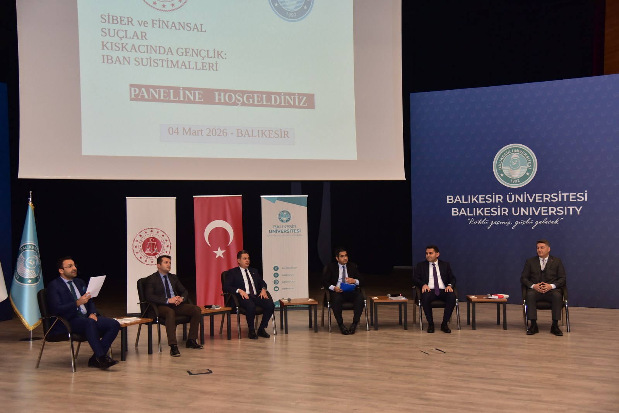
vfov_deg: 30.5
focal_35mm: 44
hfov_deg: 44.5
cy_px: 206
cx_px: 310
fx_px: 757
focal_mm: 44
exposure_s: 1/200
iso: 1600
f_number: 4
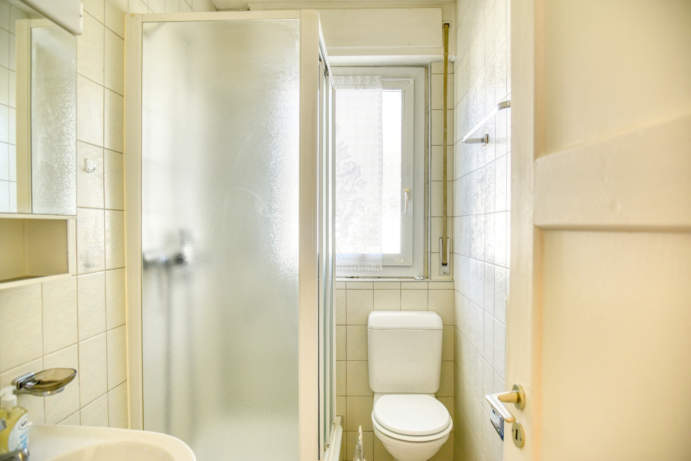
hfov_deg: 73.7
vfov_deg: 53.2
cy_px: 230
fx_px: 461
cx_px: 346
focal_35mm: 24
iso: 250
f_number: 10
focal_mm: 24
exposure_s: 1/400
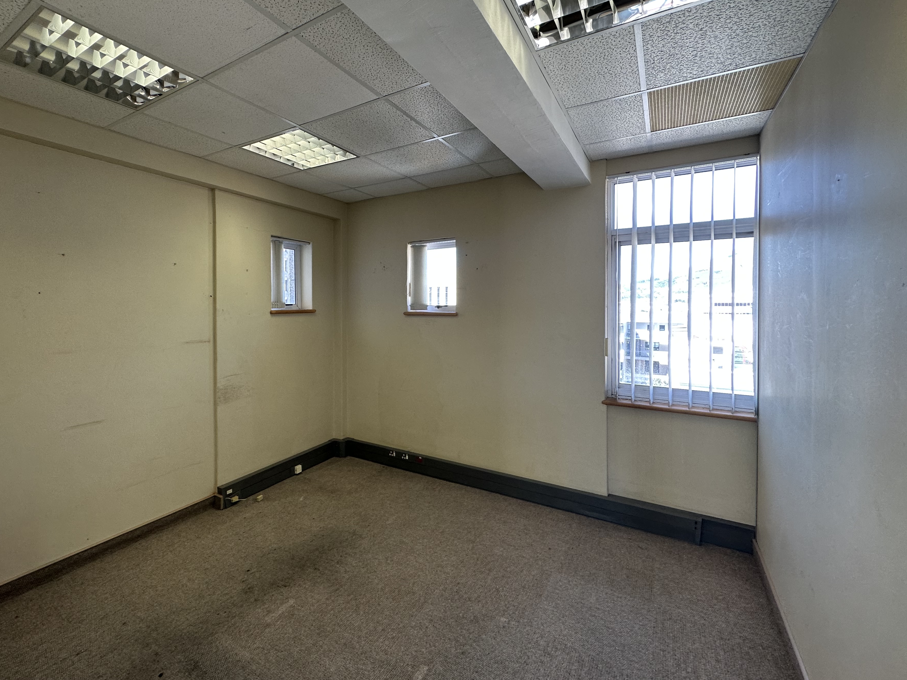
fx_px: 419
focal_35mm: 16
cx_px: 401
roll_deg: +1.3
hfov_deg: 94.1
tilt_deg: -2.7
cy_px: 309
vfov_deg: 77.9
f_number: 2.2
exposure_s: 1/100
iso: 80
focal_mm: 2.22
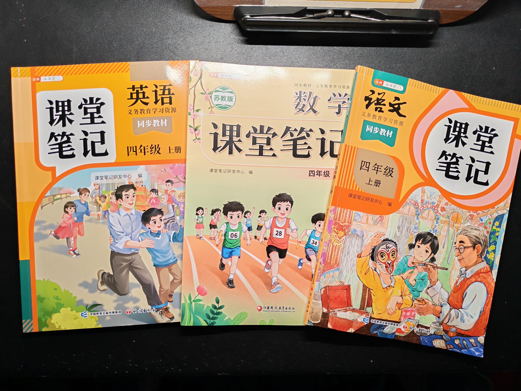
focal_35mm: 24
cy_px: 196
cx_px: 260
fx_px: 361
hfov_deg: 71.6
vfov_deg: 56.8
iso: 125
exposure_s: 1/100
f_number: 1.95
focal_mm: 6.67
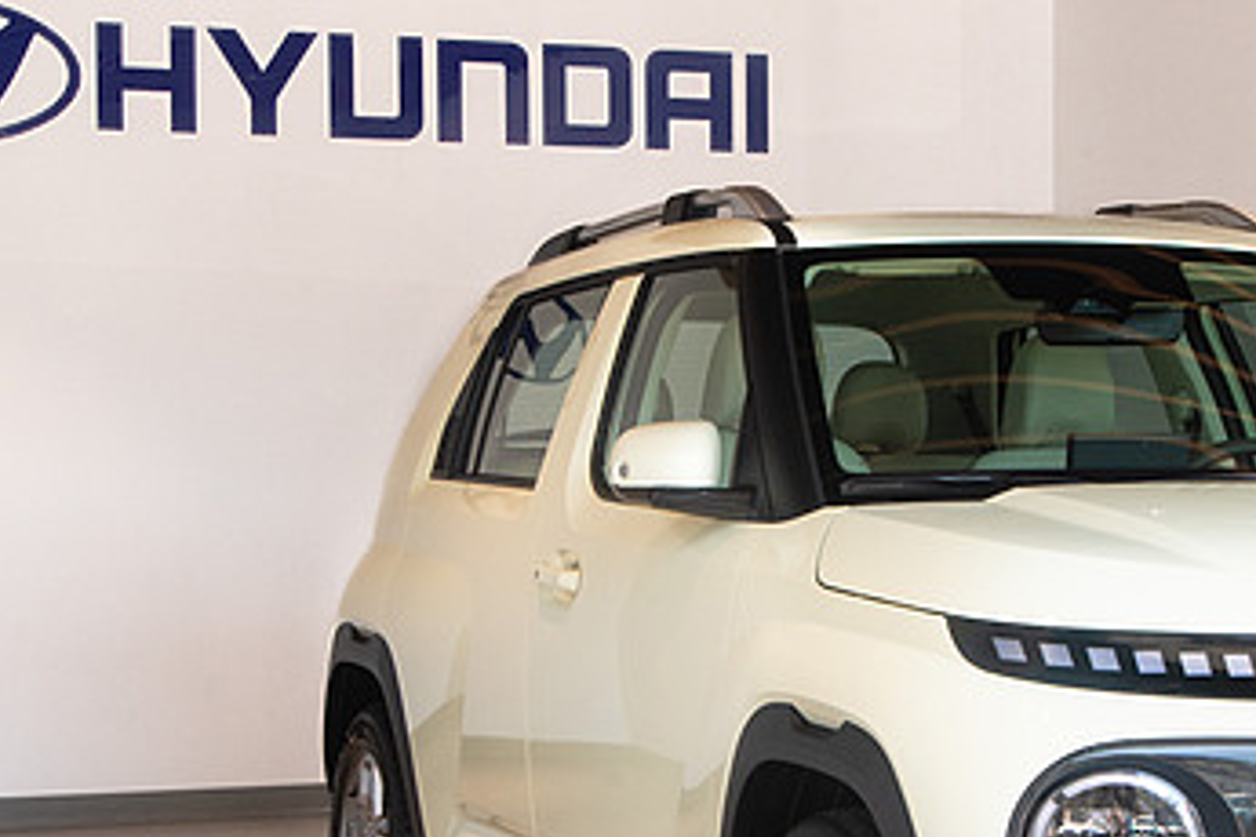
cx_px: 896
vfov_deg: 14.4
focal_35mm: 95
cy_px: 482
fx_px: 3314
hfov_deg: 21.3
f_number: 5.6
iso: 800
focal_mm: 42
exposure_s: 1/40
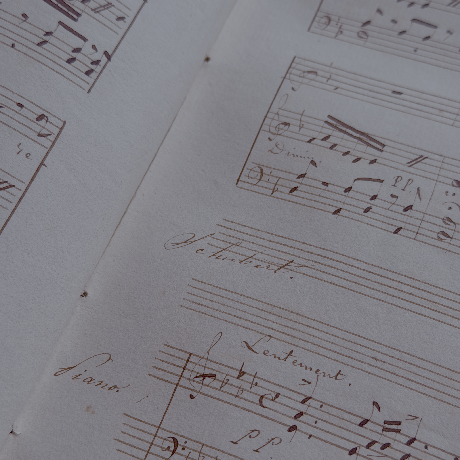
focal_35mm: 57
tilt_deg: -63.1
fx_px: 857
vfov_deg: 30.0
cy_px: 249
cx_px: 229
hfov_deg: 30.0
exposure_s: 1/409
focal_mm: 6.76
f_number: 1.78
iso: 64
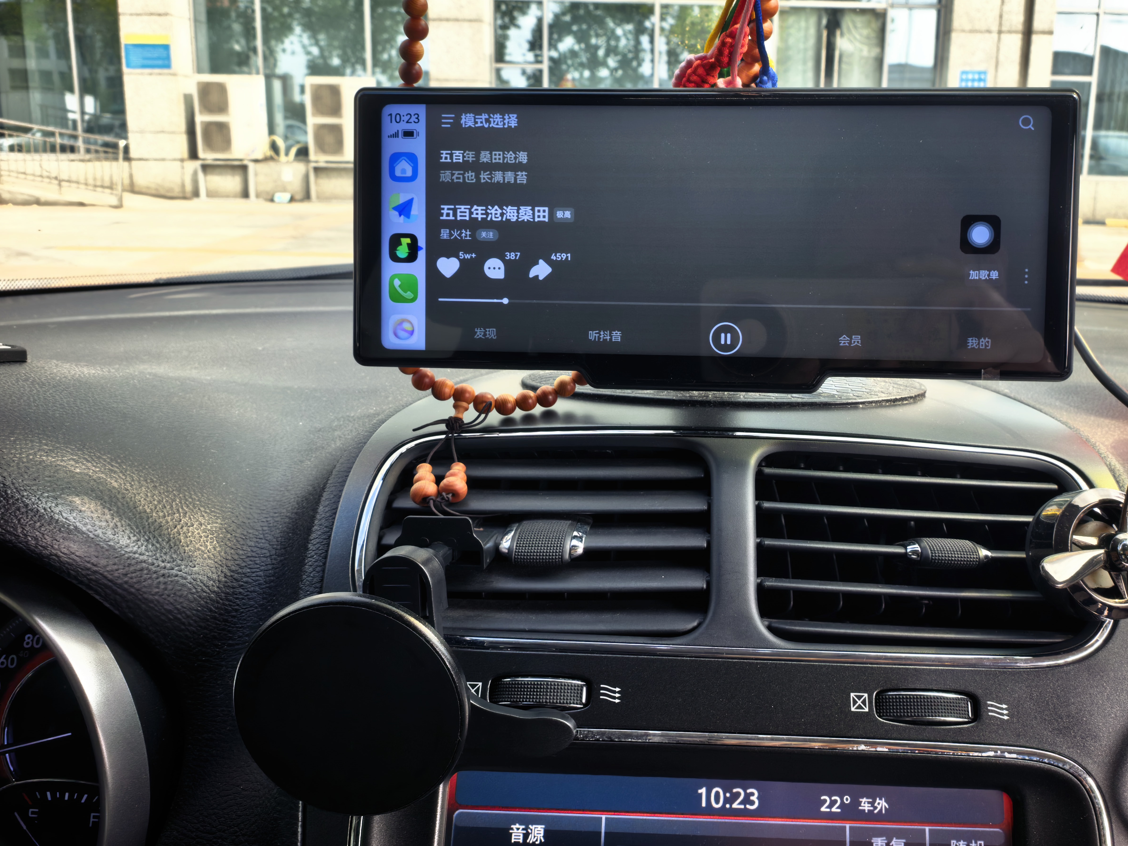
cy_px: 381
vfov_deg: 48.2
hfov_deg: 61.2
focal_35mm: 29
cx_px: 672
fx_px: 945
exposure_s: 1/100
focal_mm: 5.75
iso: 100
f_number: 4
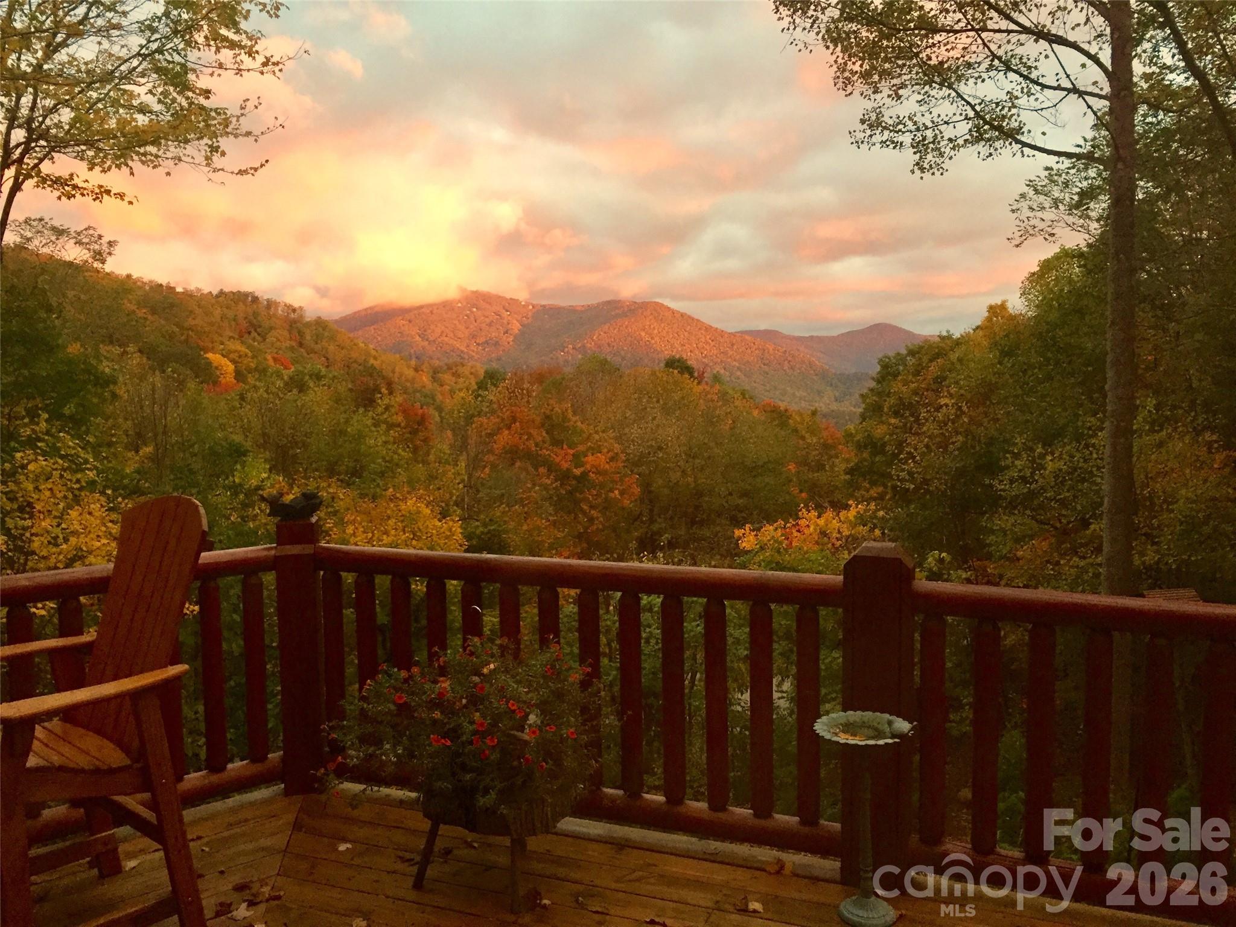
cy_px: 464
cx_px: 618
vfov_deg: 48.2
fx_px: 1035
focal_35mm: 29
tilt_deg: -6.4
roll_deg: +0.3
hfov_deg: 61.7
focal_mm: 4.15
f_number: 2.2
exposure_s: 1/30
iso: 125
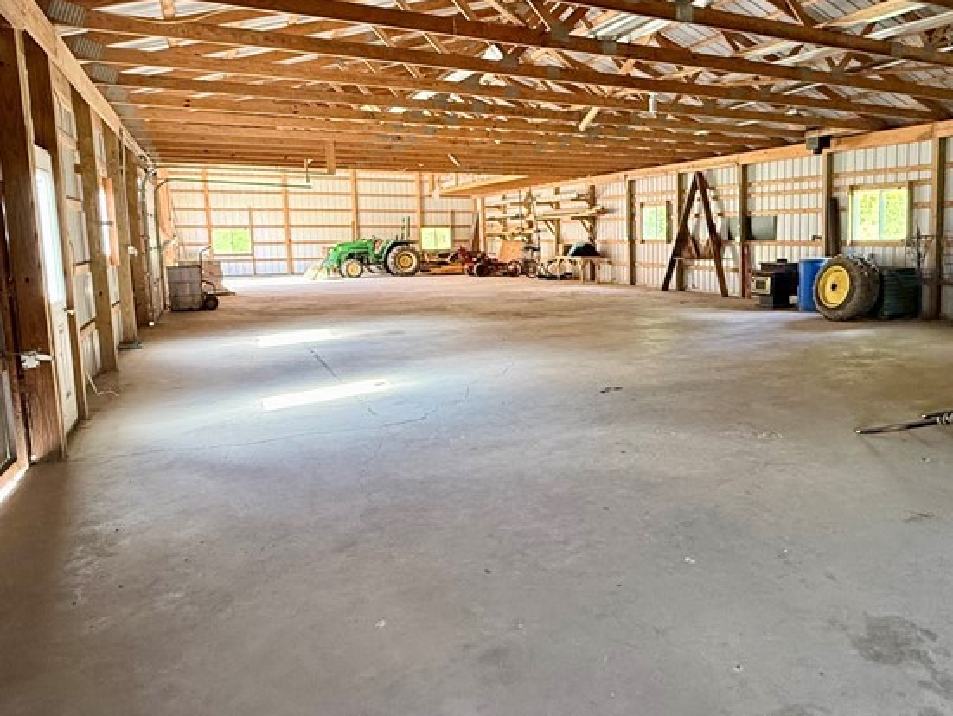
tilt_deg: -5.5
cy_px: 313
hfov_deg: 64.8
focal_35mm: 26
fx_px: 716
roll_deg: +0.7
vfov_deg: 53.0
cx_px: 664
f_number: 2.2
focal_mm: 2.22
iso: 320
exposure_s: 1/67
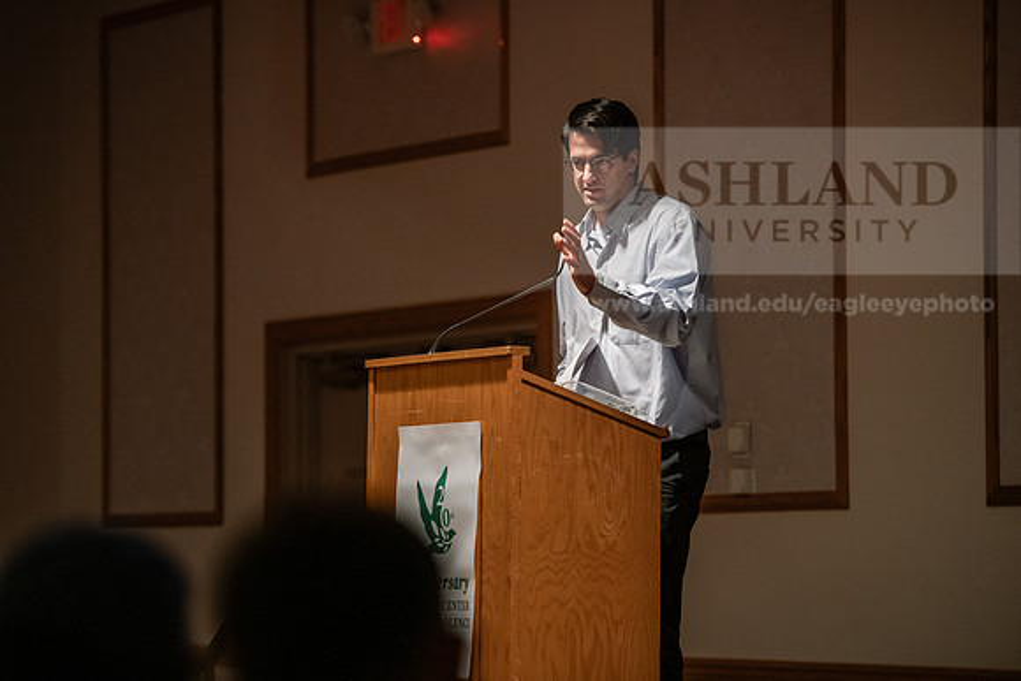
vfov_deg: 9.5
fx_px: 4113
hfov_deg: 14.2
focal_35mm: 145
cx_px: 510
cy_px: 340
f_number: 3.2
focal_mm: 145
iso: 3200
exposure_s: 1/200
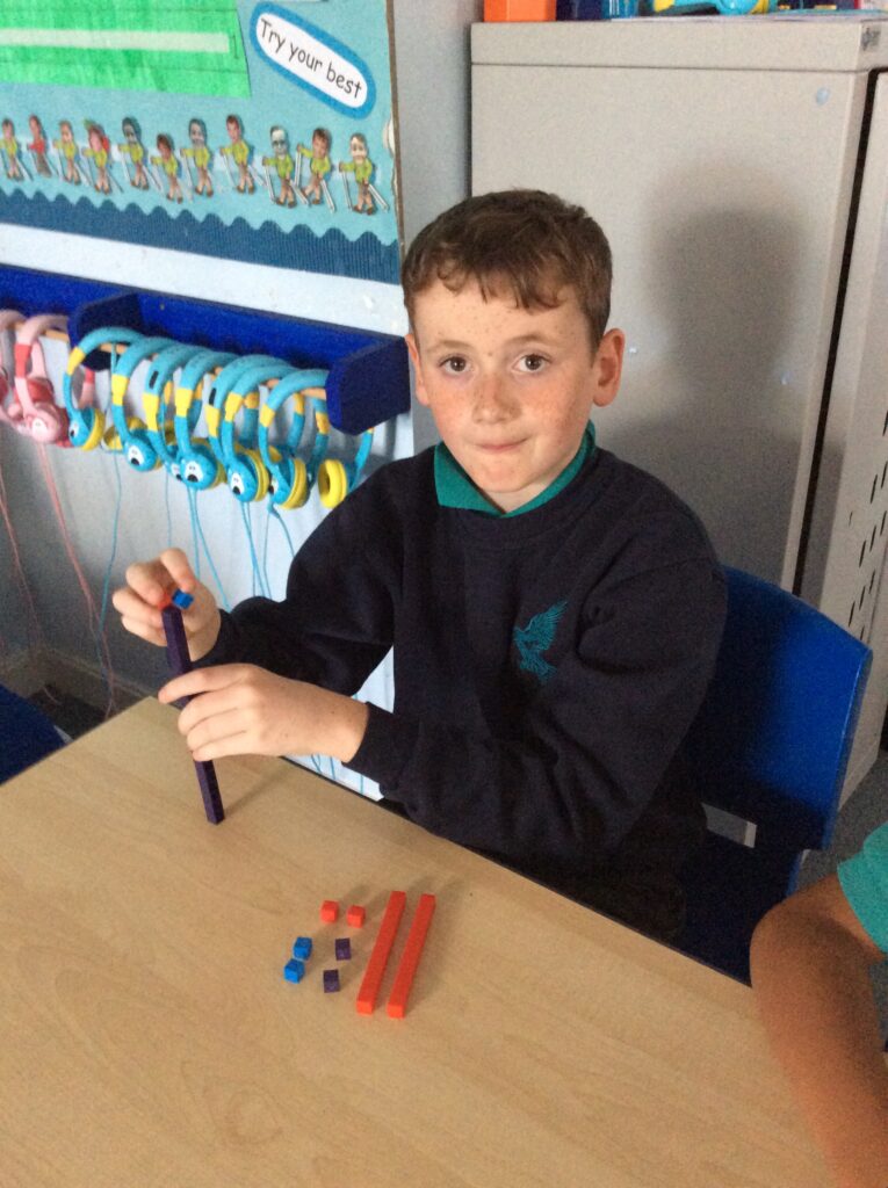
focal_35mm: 32
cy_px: 594
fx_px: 1097
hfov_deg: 44.1
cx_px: 444
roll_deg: +2.6
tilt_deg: -28.7
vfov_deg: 56.9
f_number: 2.4
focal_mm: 3.3
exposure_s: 1/20
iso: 320
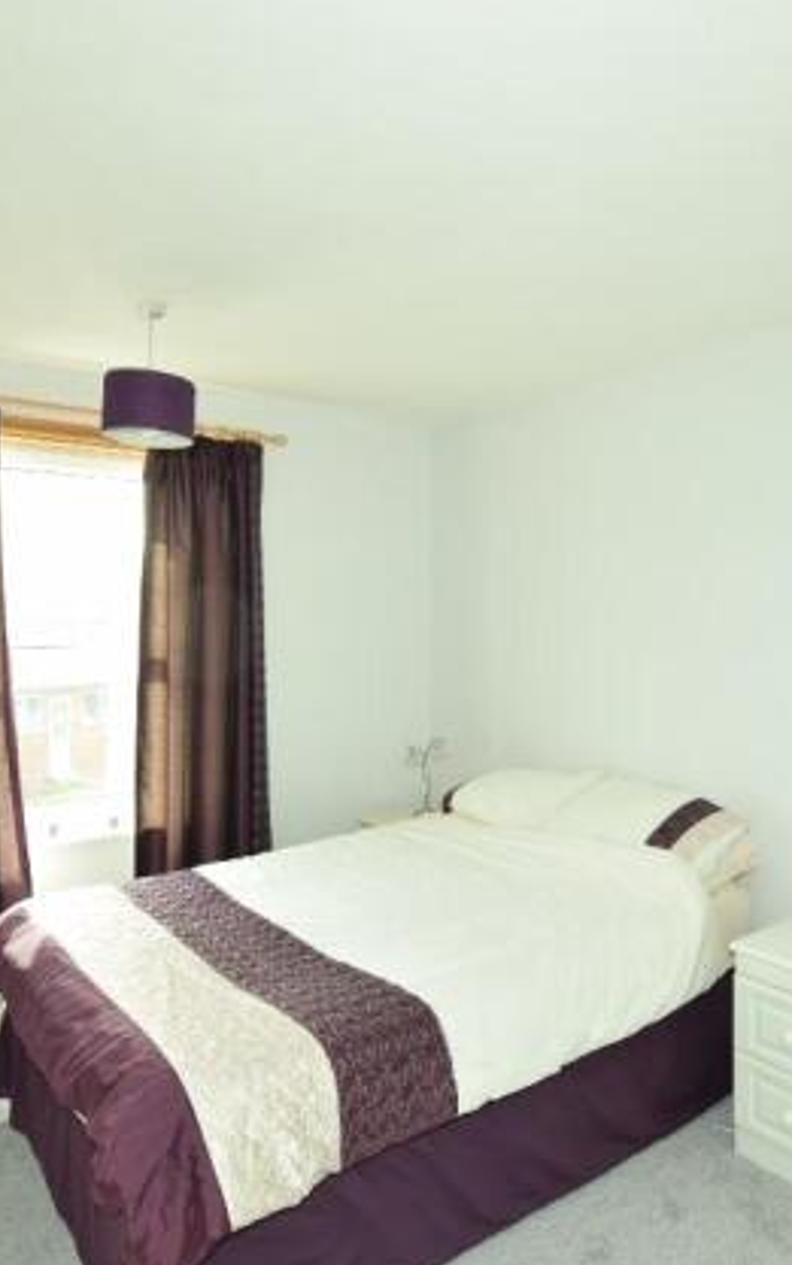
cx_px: 528
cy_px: 632
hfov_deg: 50.2
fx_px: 828
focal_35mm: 24
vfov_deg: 74.8
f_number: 5.6
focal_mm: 10
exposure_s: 1/100
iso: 400
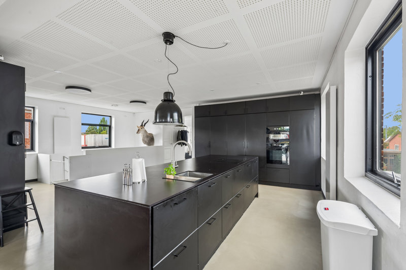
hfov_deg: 96.7
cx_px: 203
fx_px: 180
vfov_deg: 73.7
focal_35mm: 16
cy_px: 135
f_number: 10
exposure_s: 1/6
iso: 200
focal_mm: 16
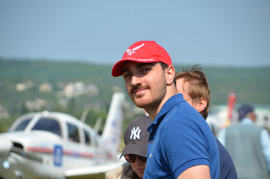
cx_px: 135
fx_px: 2245
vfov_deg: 4.6
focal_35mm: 300
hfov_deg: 6.9
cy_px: 90
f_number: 6.3
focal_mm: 200
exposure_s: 1/1600
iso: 400
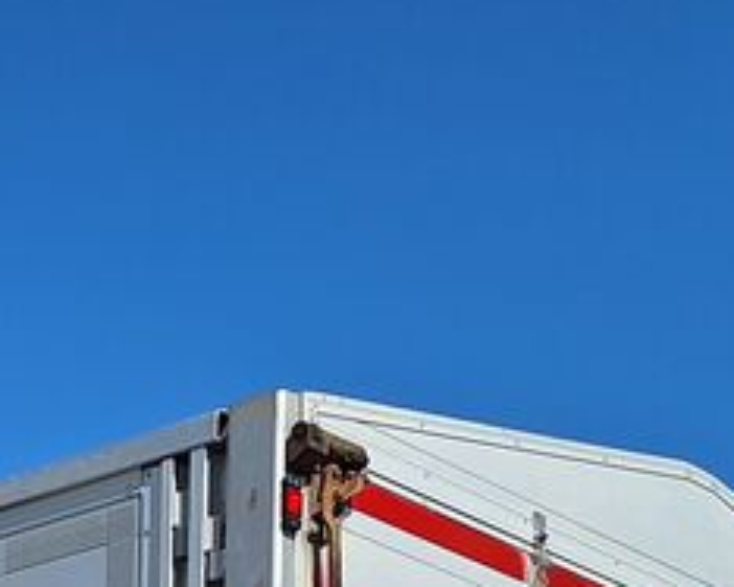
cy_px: 1384
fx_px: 2671
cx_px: -326
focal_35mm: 123
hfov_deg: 14.7
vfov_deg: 10.8
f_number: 1.8
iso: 40
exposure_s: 1/5208
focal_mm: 5.54
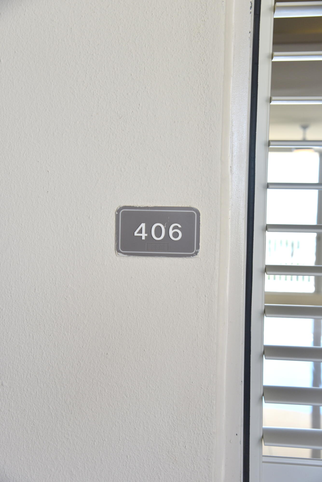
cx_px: 161
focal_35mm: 55
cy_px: 241
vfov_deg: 36.2
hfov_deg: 24.6
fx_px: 737
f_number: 6.3
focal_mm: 55
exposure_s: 1/160
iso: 400
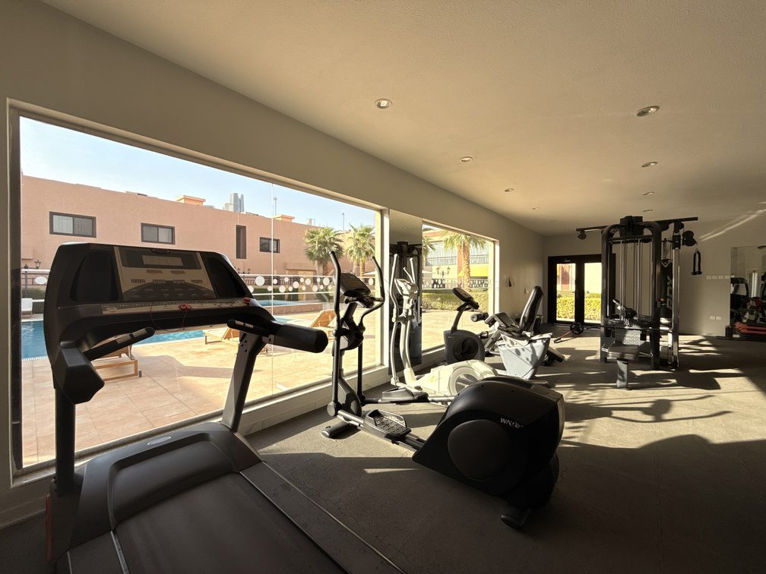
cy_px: 287
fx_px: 310
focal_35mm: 14
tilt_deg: -1.2
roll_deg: +0.2
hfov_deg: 102.1
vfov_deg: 85.7
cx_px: 383
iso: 50
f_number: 2.2
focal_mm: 2.22
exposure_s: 1/717
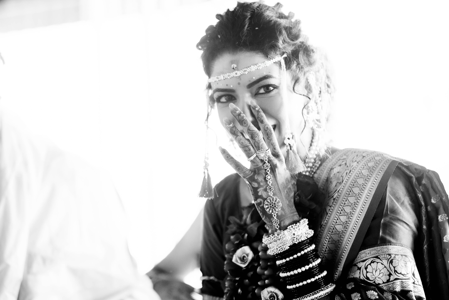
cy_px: 144
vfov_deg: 11.8
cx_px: 223
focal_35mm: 116
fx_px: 1447
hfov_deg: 17.6
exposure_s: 1/400
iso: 1000
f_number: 2.8
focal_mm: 111
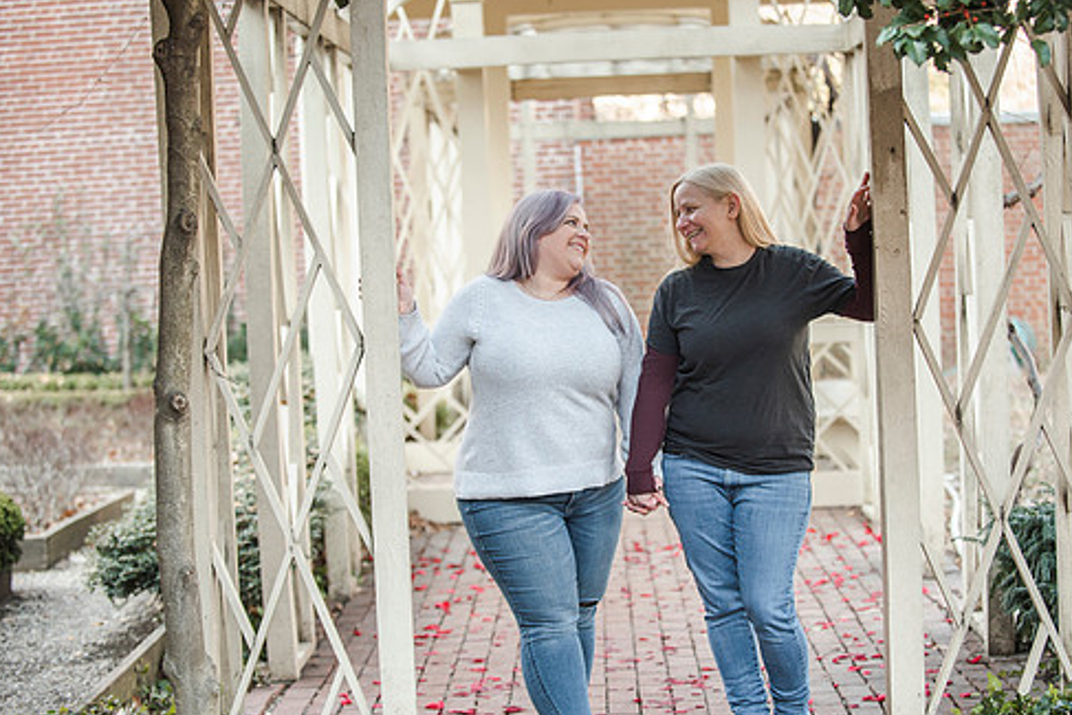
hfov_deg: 23.9
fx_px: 2532
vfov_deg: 16.1
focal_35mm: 85
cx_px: 614
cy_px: 392
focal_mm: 70
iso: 400
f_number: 2.8
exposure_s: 1/250
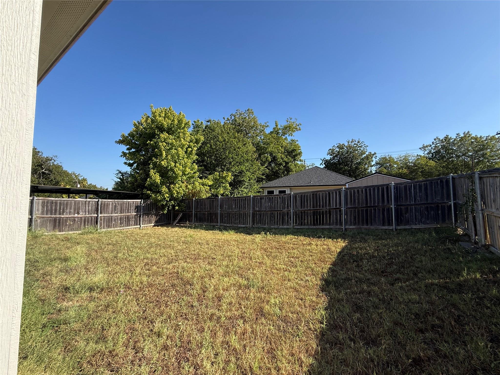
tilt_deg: +3.7
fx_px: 202
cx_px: 250
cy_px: 188
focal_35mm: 14
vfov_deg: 85.7
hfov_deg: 102.1
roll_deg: -0.2
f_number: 2.2
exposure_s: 1/841
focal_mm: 2.22
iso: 50
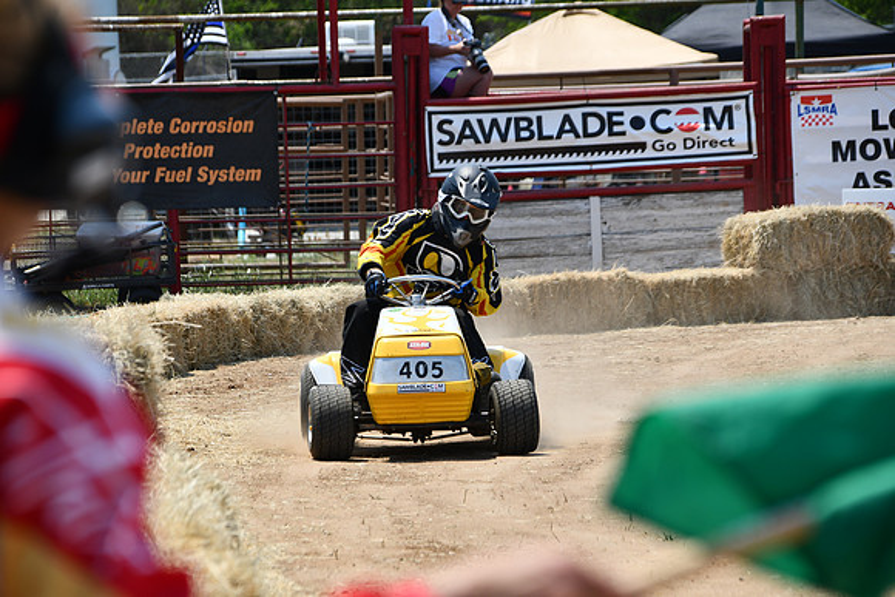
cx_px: 448
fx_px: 7833
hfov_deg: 6.5
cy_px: 298
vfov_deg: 4.4
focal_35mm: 315
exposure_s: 1/500
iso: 160
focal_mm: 210
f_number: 8
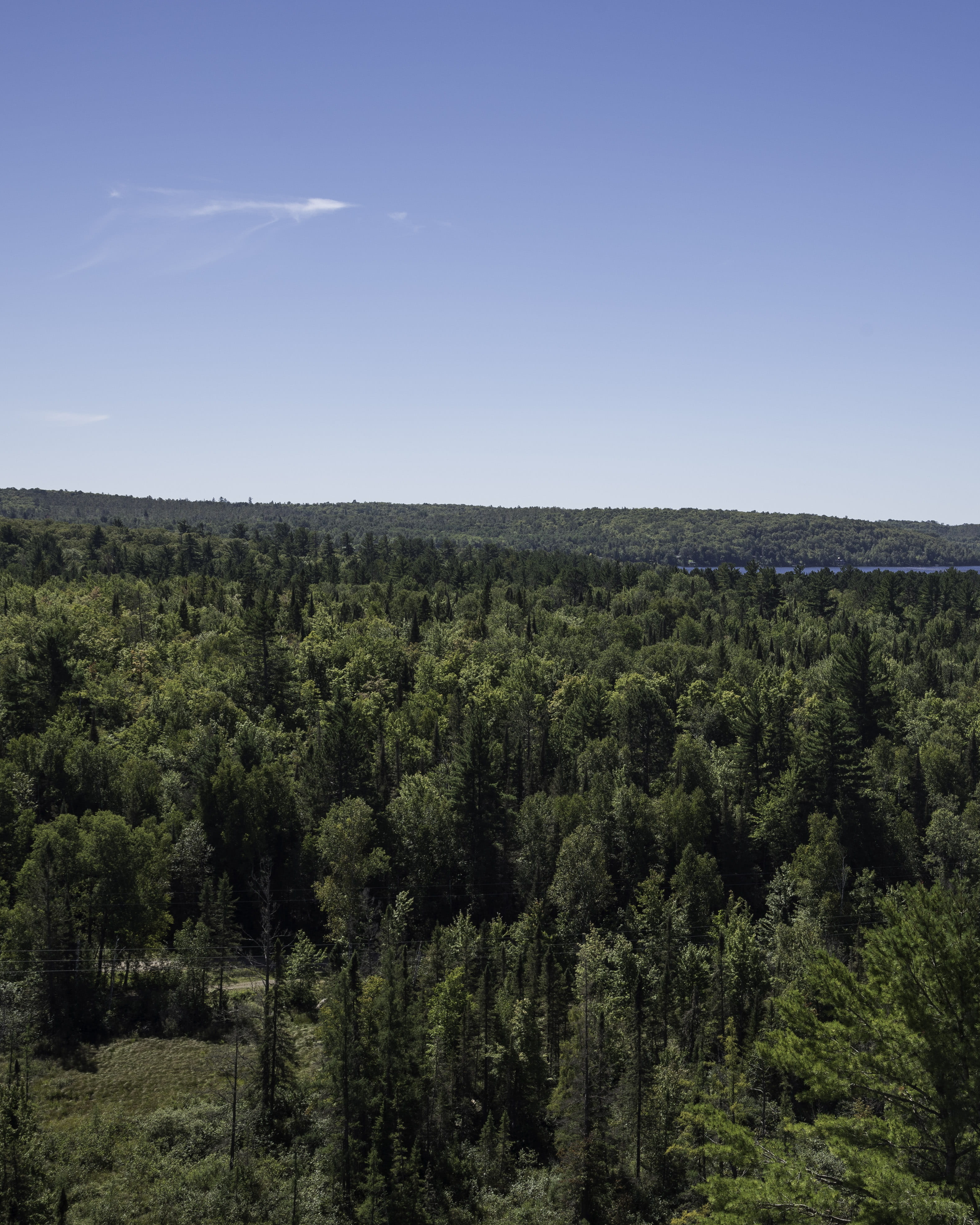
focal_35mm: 50
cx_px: 736
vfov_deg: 37.3
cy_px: 607
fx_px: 1813
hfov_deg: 29.8
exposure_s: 1/200
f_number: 10
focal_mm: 35
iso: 100
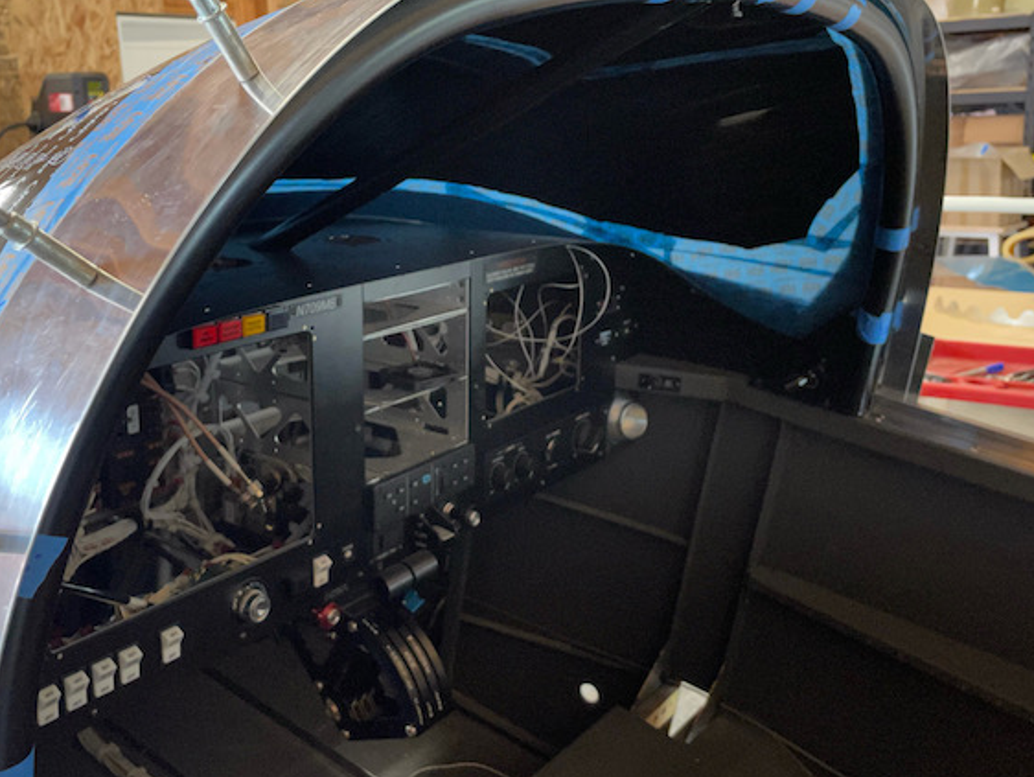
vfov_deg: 38.7
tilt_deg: -12.6
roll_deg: +2.6
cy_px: 368
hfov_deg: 49.9
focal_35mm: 37
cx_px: 434
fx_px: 1106
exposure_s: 1/60
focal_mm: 4.2
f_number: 1.6
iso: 200
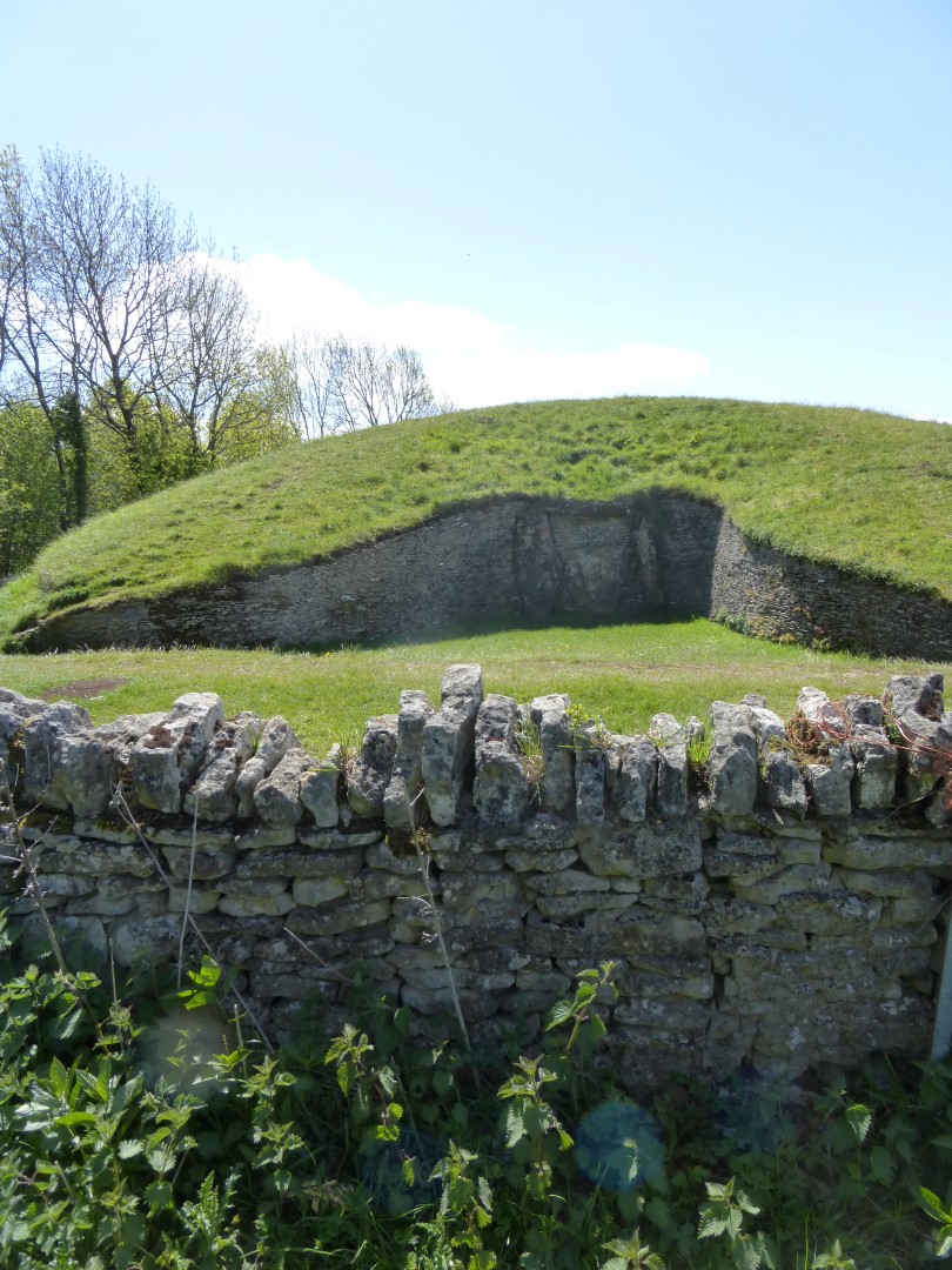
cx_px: 476
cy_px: 635
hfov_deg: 54.9
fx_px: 917
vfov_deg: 69.4
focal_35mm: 25
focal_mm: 4.3
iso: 160
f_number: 4
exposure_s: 1/500
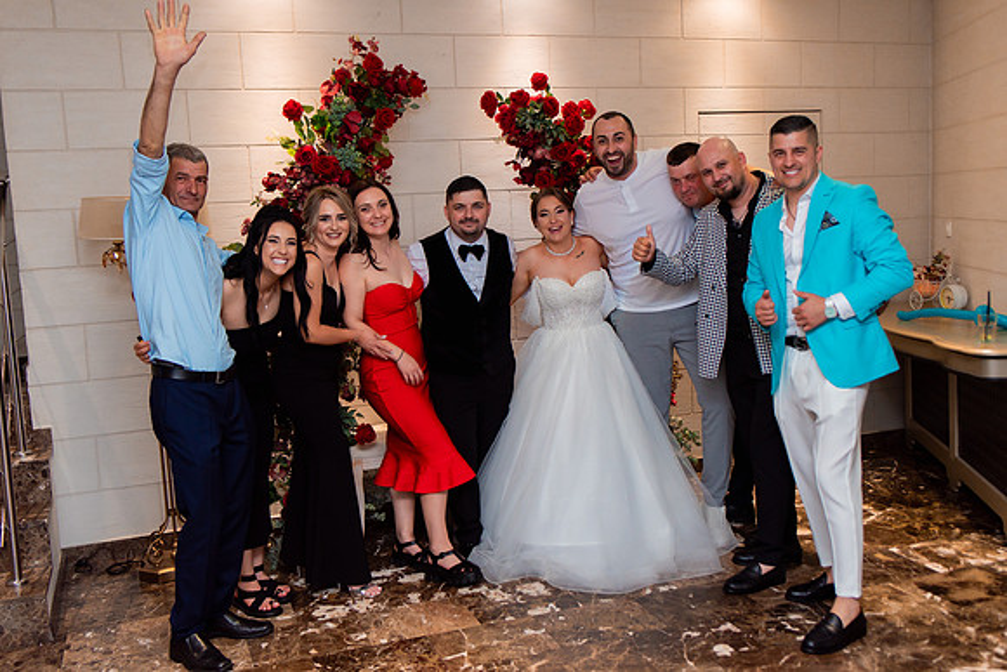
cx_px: 504
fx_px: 979
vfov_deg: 37.9
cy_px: 336
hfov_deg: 54.4
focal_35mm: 35
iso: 1250
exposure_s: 1/200
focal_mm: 35
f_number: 3.2
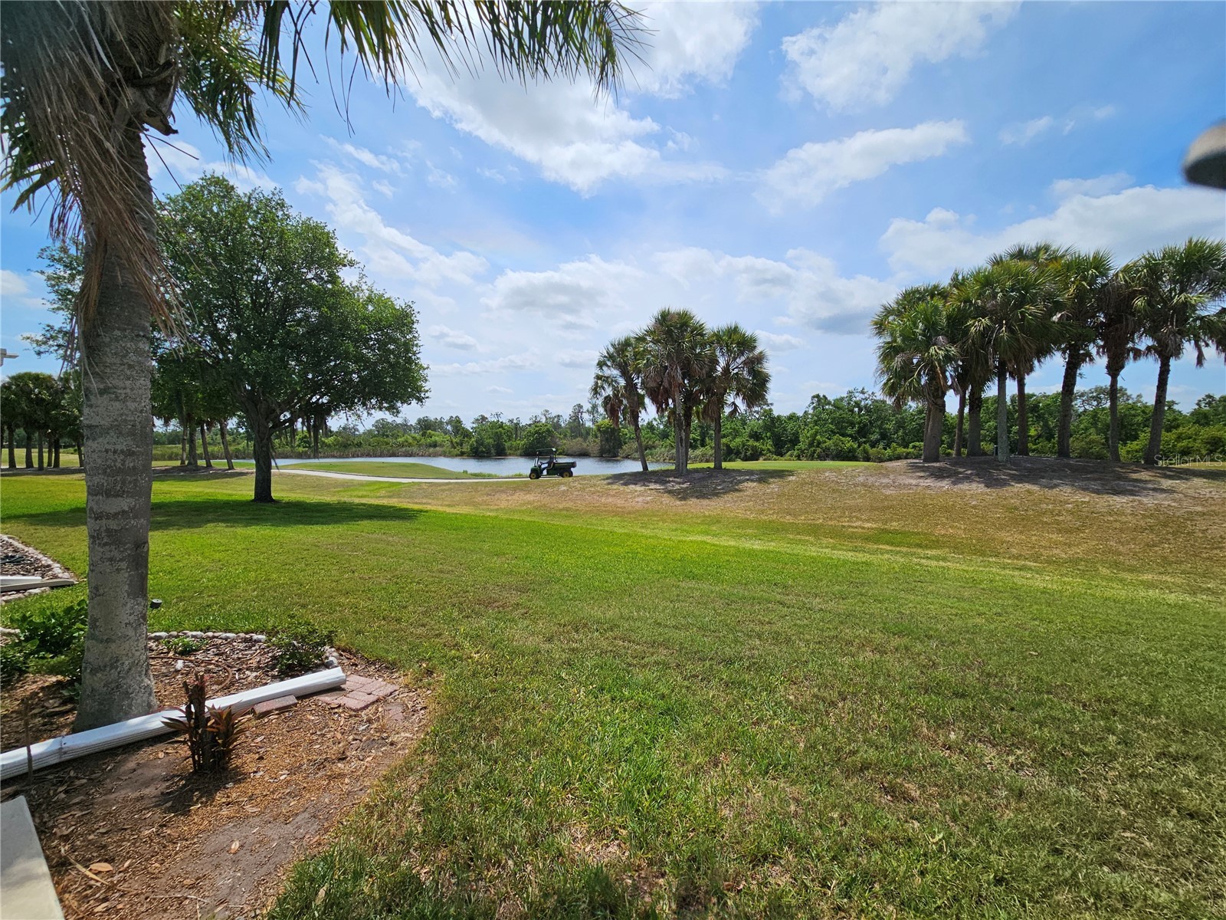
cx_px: 613
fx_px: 460
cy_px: 460
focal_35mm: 13
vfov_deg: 89.9
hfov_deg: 106.2
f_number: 2.2
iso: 50
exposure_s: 1/4244
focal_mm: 2.2
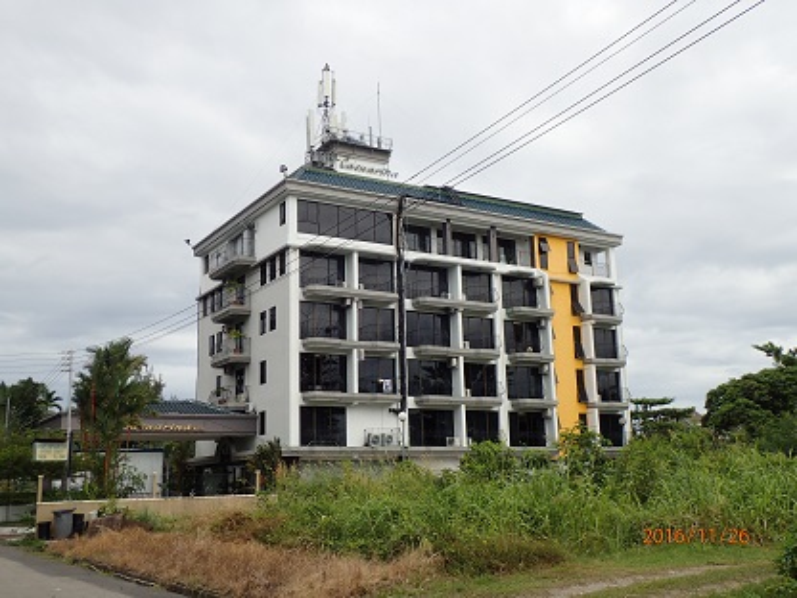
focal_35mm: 38
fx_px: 875
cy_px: 299
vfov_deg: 37.7
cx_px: 398
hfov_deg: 49.0
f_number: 3.5
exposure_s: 1/1000
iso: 100
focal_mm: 6.86
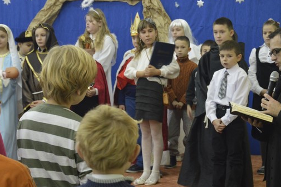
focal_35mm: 95
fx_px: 741
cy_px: 95
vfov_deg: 14.4
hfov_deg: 21.5
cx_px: 157
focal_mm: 40
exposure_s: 1/15
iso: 1250
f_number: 4.5
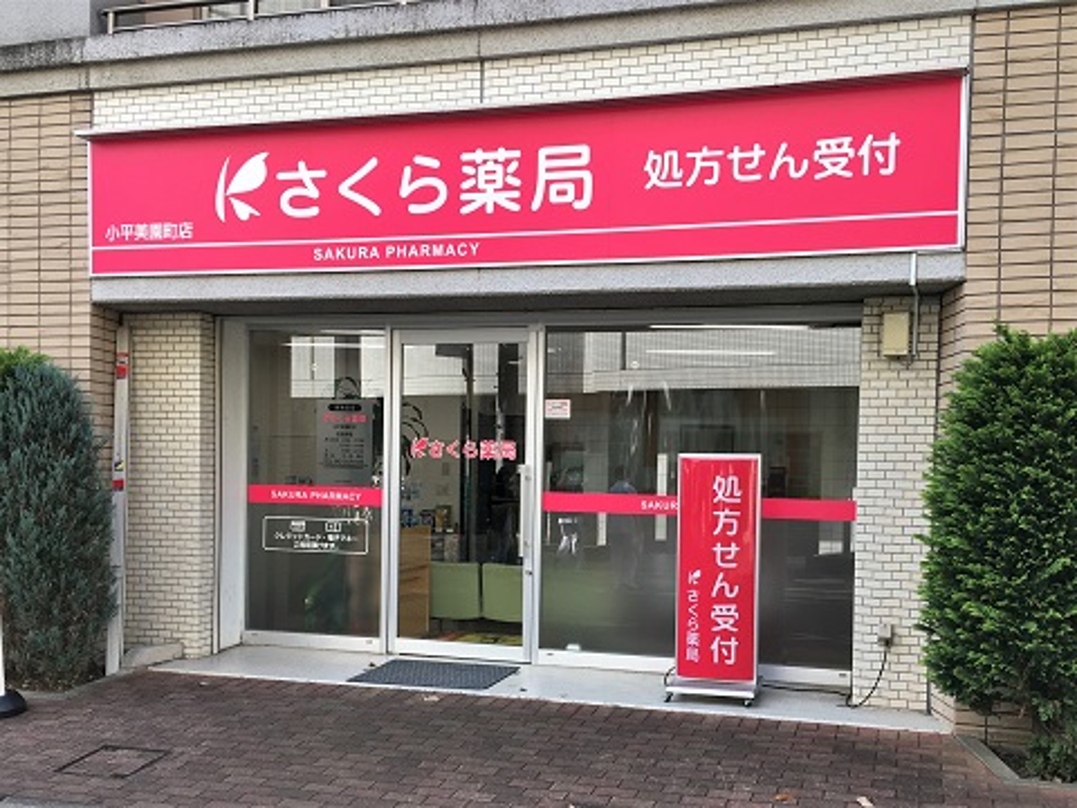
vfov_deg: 48.2
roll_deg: -3.0
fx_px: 902
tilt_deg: -1.6
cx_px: 538
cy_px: 404
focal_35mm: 29
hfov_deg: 61.7
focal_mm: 4.15
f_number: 2.2
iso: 25
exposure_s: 1/231
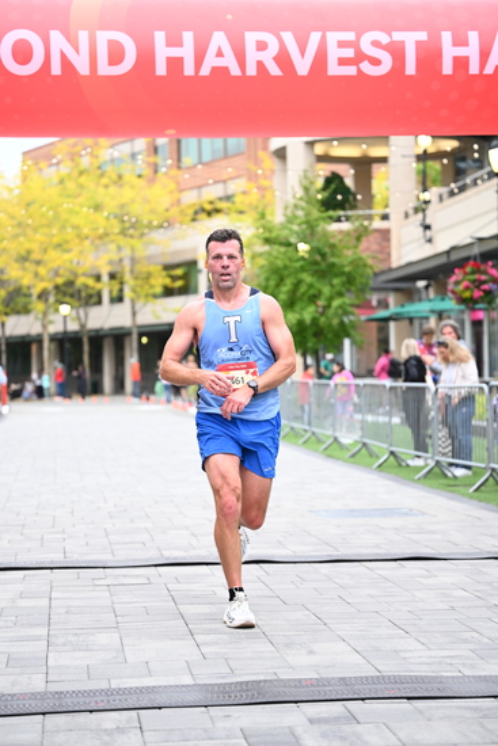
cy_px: 373
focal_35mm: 77
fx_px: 1597
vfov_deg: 26.3
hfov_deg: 17.7
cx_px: 249
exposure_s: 1/800
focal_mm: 77
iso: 1600
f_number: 2.8
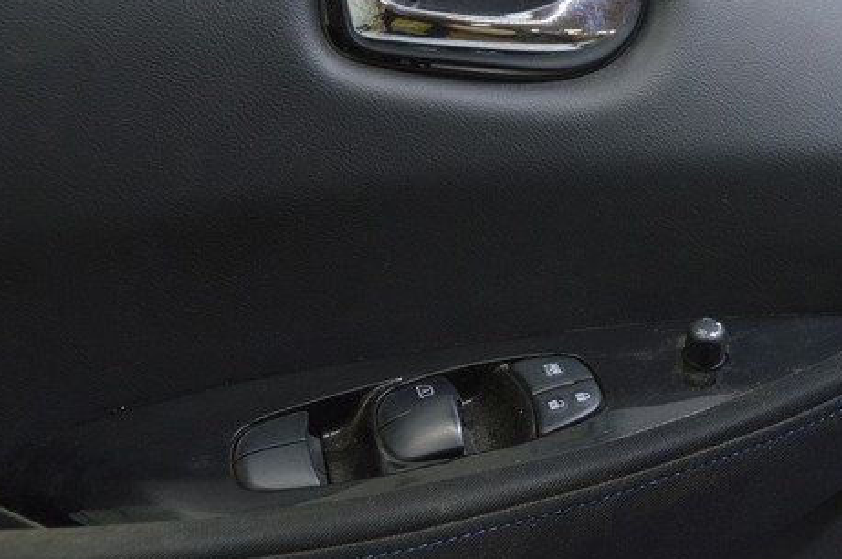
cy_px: 253
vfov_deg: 30.6
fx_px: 1021
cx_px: 455
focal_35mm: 44
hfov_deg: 44.8
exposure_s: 1/20
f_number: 5.6
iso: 400
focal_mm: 21
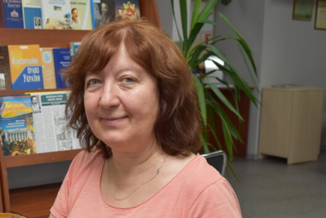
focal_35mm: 72
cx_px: 57
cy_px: 187
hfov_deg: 27.4
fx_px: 651
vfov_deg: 18.7
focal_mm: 27
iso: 800
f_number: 5
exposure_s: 1/125
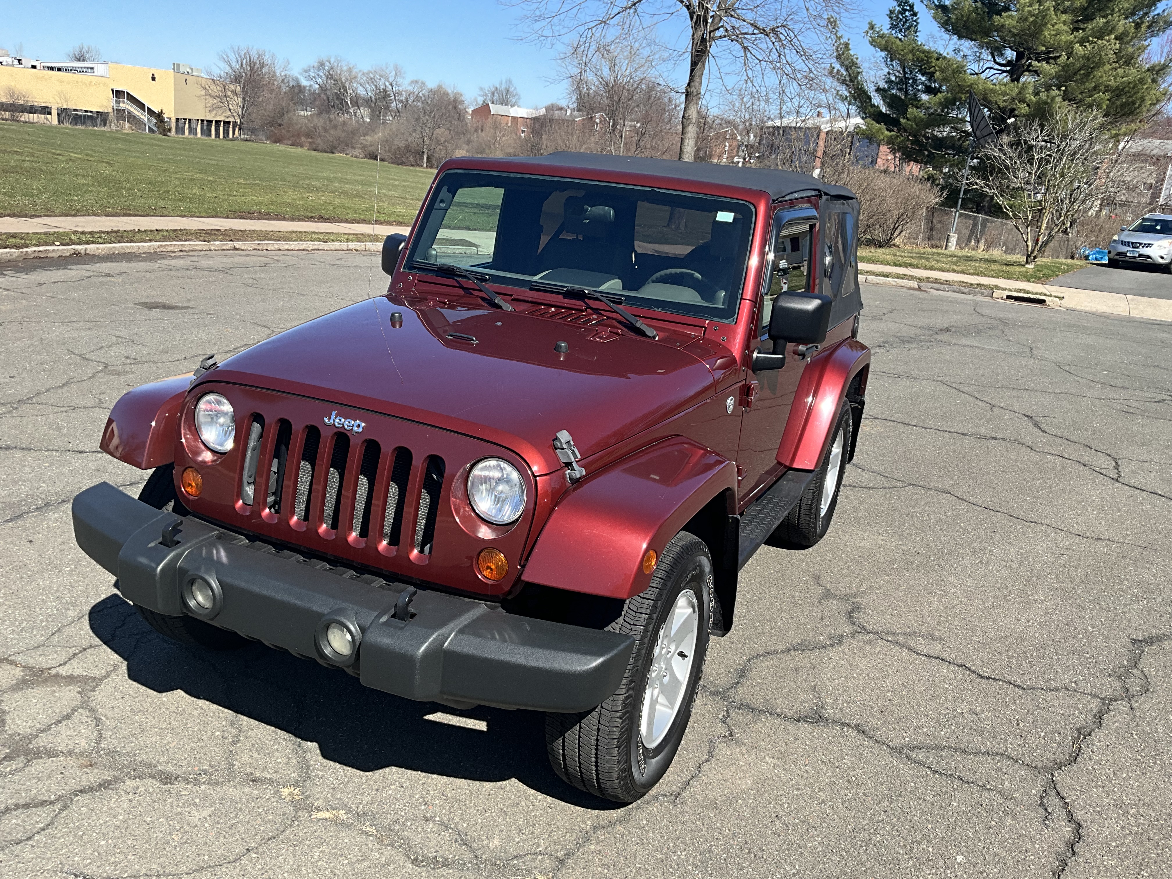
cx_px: 586
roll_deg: -4.5
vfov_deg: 48.2
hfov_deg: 61.7
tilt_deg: -16.2
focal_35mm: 29
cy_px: 440
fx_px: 982
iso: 25
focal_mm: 3
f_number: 1.8
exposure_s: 1/1098
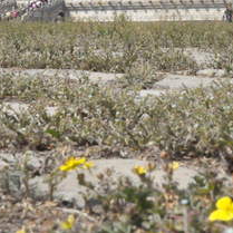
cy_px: 31
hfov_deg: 16.5
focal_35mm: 105
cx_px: 161
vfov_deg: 16.4
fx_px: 802
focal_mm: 27
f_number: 20
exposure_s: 1/1600
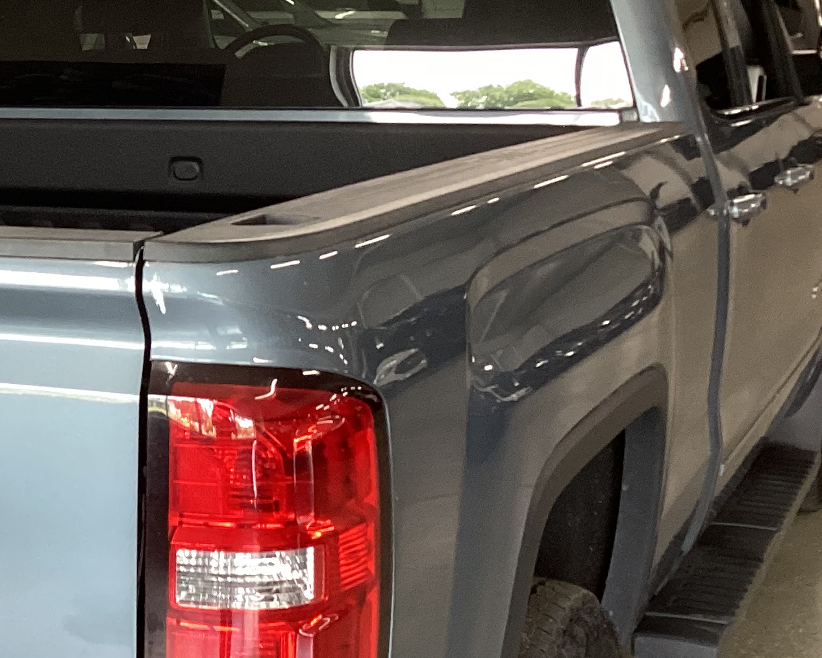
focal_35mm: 78
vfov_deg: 19.6
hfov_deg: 23.0
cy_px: 454
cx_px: -73
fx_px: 1898
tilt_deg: -15.3
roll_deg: +0.2
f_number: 2.4
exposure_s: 1/50
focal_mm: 3.3
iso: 125
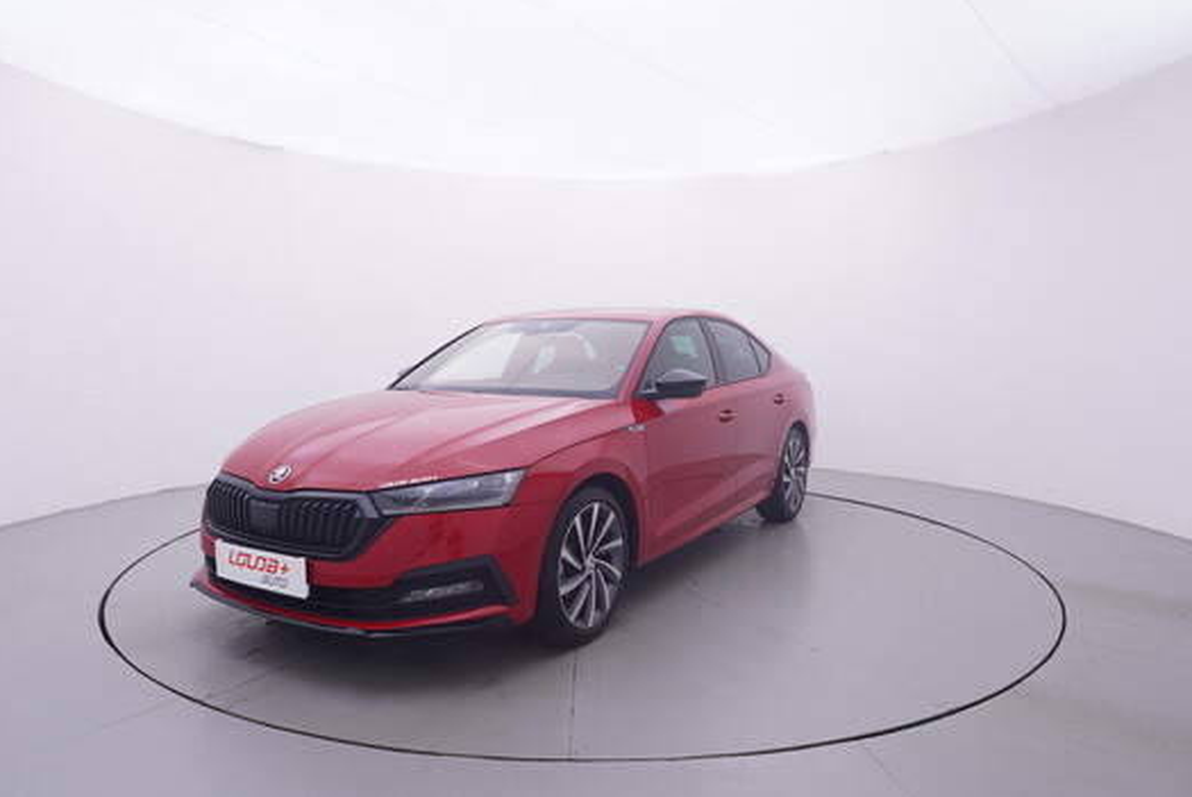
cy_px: 389
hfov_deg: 74.8
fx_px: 779
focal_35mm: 24
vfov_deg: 54.1
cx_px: 580
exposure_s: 1/80
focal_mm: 15
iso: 200
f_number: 5
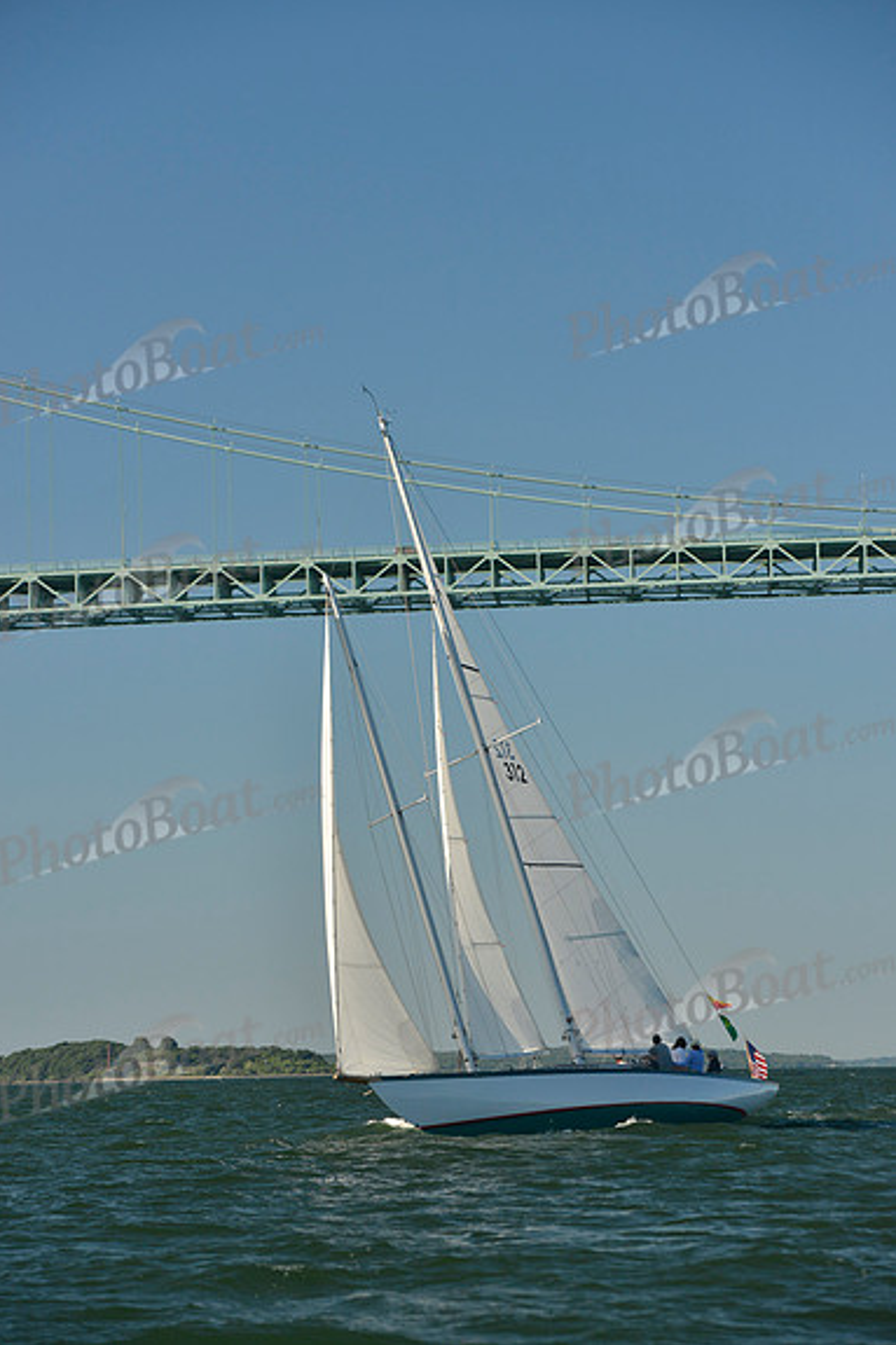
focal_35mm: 117
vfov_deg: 17.5
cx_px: 446
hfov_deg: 11.7
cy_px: 671
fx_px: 4370
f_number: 6.3
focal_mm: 116
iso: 400
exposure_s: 1/1250
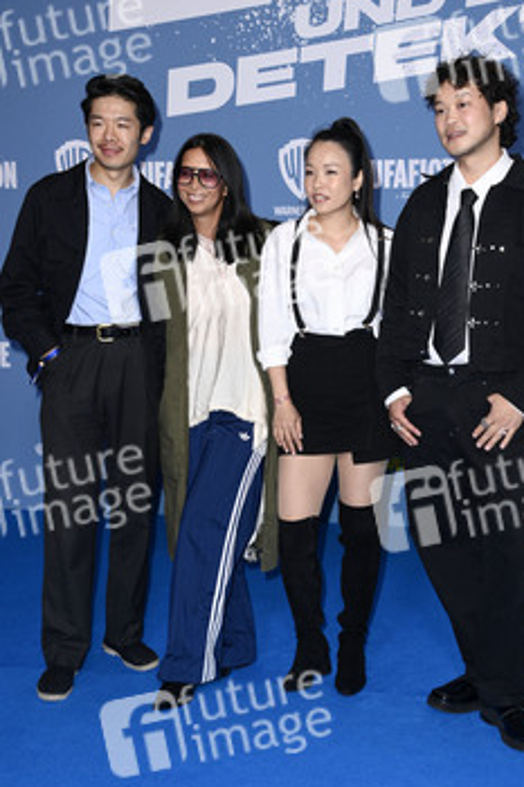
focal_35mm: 64
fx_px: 1399
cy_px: 387
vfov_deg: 31.4
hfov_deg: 21.2
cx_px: 281
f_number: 5.6
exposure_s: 1/250
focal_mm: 56
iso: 1250
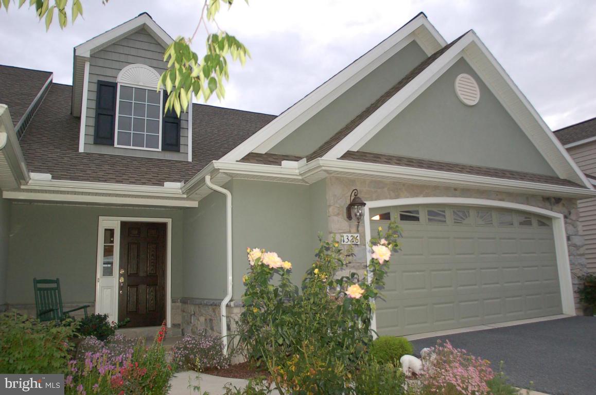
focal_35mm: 26
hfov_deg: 70.5
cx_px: 298
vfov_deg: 50.2
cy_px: 198
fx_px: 421
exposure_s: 1/400
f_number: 2.8
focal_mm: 17
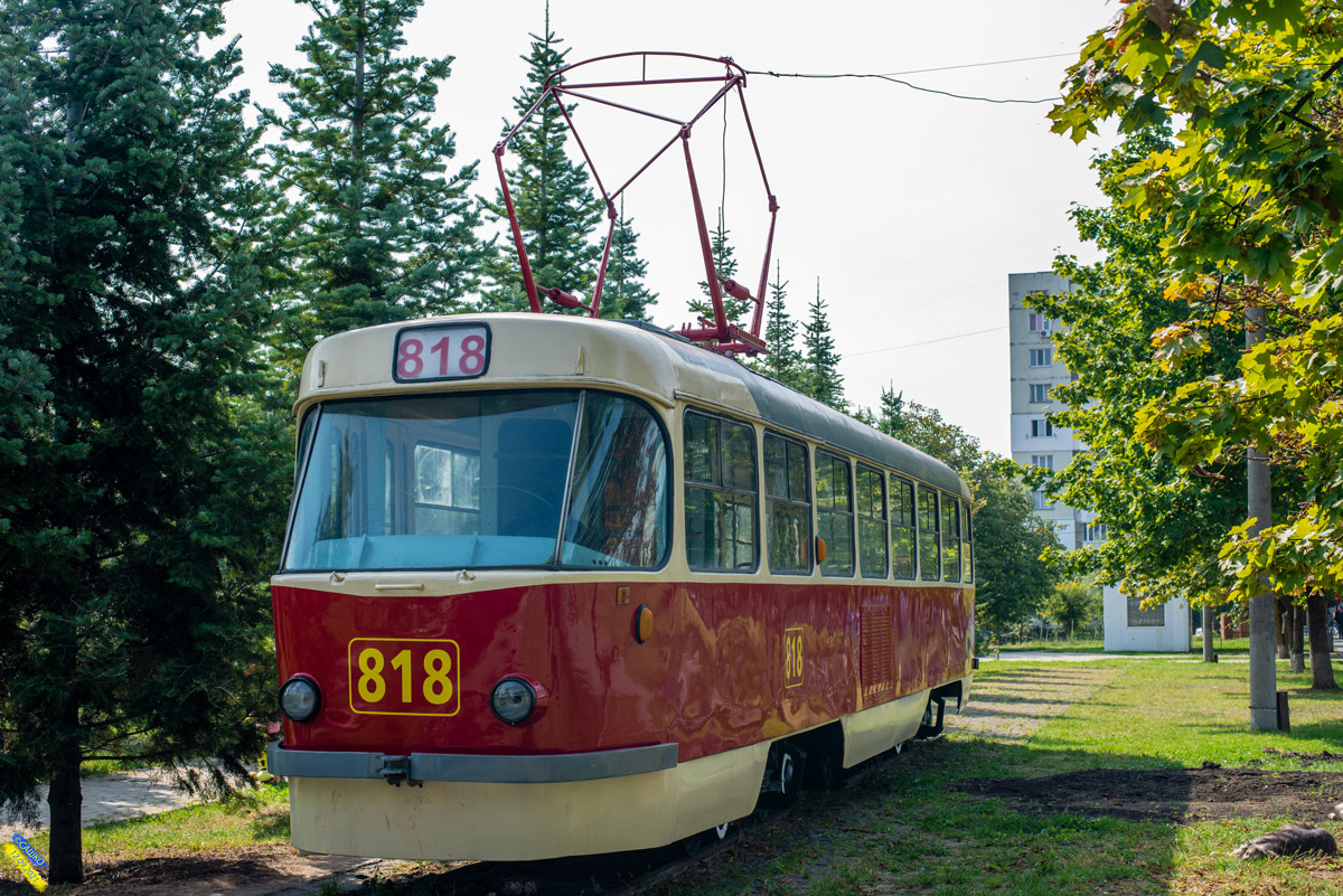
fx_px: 1866
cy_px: 448
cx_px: 672
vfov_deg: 27.0
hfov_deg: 39.6
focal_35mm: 50
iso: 125
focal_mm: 50
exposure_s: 1/160
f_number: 5.6
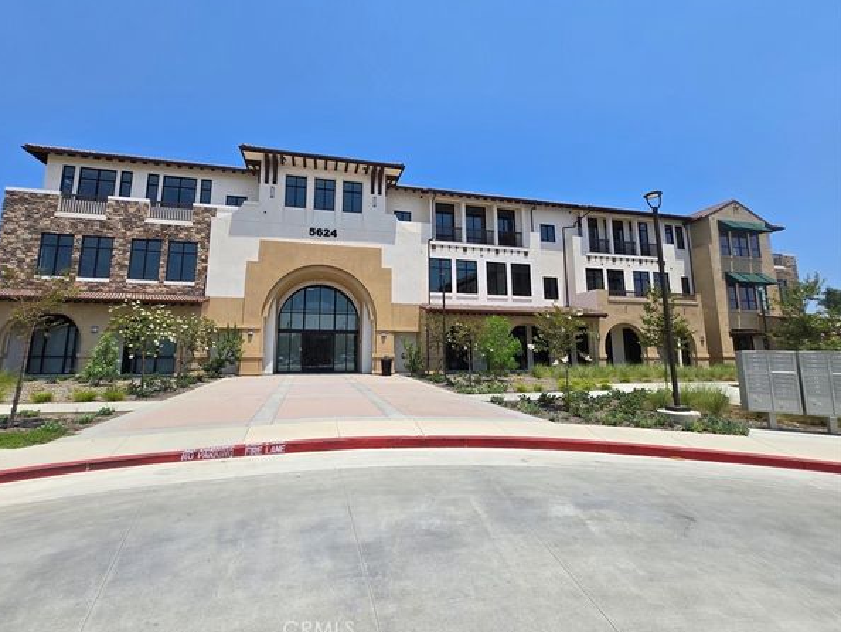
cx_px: 391
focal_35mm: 14
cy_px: 302
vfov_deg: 85.7
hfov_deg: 101.9
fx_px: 340
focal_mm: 1.7
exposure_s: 1/1859
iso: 25
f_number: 2.2
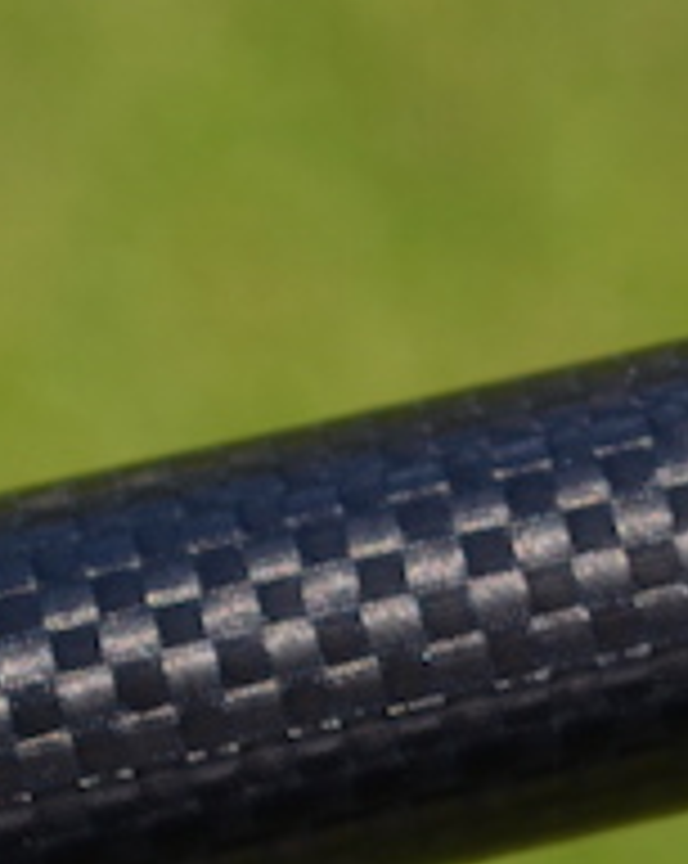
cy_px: 855
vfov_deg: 4.7
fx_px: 10524
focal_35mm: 412
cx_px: 1093
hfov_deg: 3.7
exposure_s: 1/250
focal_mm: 55
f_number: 8
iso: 180
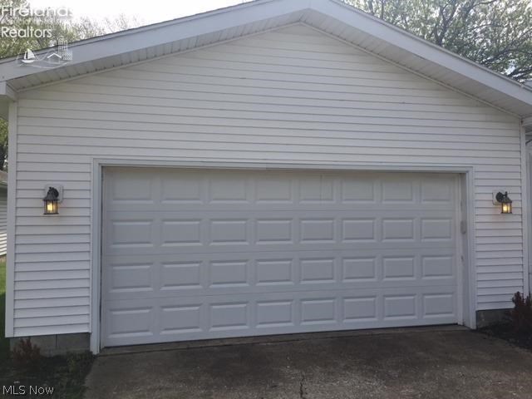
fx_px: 446
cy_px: 200
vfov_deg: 48.2
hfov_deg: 61.7
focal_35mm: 29
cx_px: 266
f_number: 2.2
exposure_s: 1/1399
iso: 25
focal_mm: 4.15
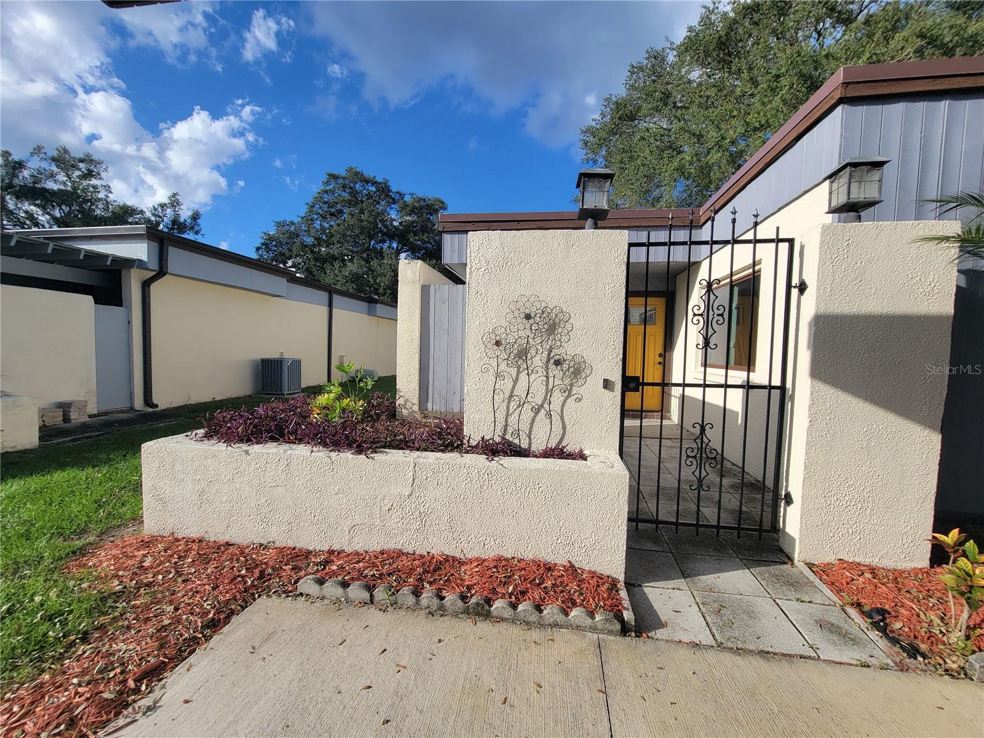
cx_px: 492
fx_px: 370
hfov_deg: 106.2
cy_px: 369
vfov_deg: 89.9
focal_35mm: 13
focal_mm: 2.2
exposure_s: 1/1632
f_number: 2.2
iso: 50
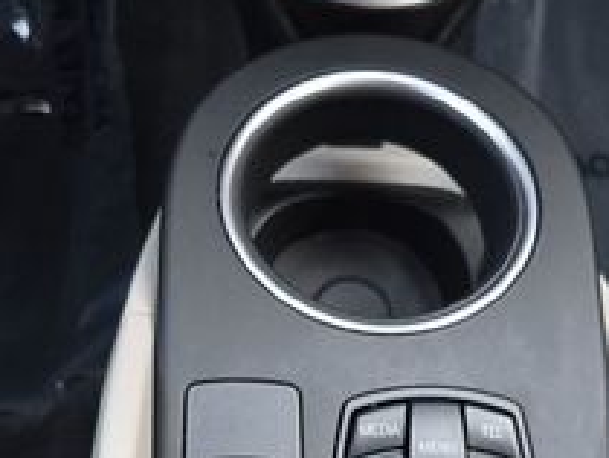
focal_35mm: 70
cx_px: 322
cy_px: 670
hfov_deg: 27.7
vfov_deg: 18.8
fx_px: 1233
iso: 200
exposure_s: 1/180
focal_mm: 6.3
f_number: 1.7
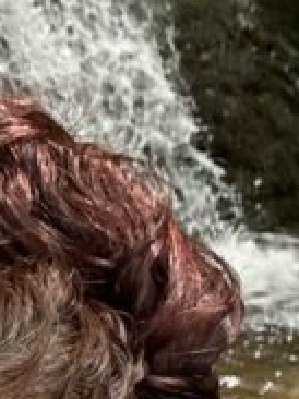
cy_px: 323
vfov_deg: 11.7
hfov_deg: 8.0
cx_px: -467
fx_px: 1937
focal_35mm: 168
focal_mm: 2.69
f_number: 1.9
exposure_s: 1/244
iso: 25
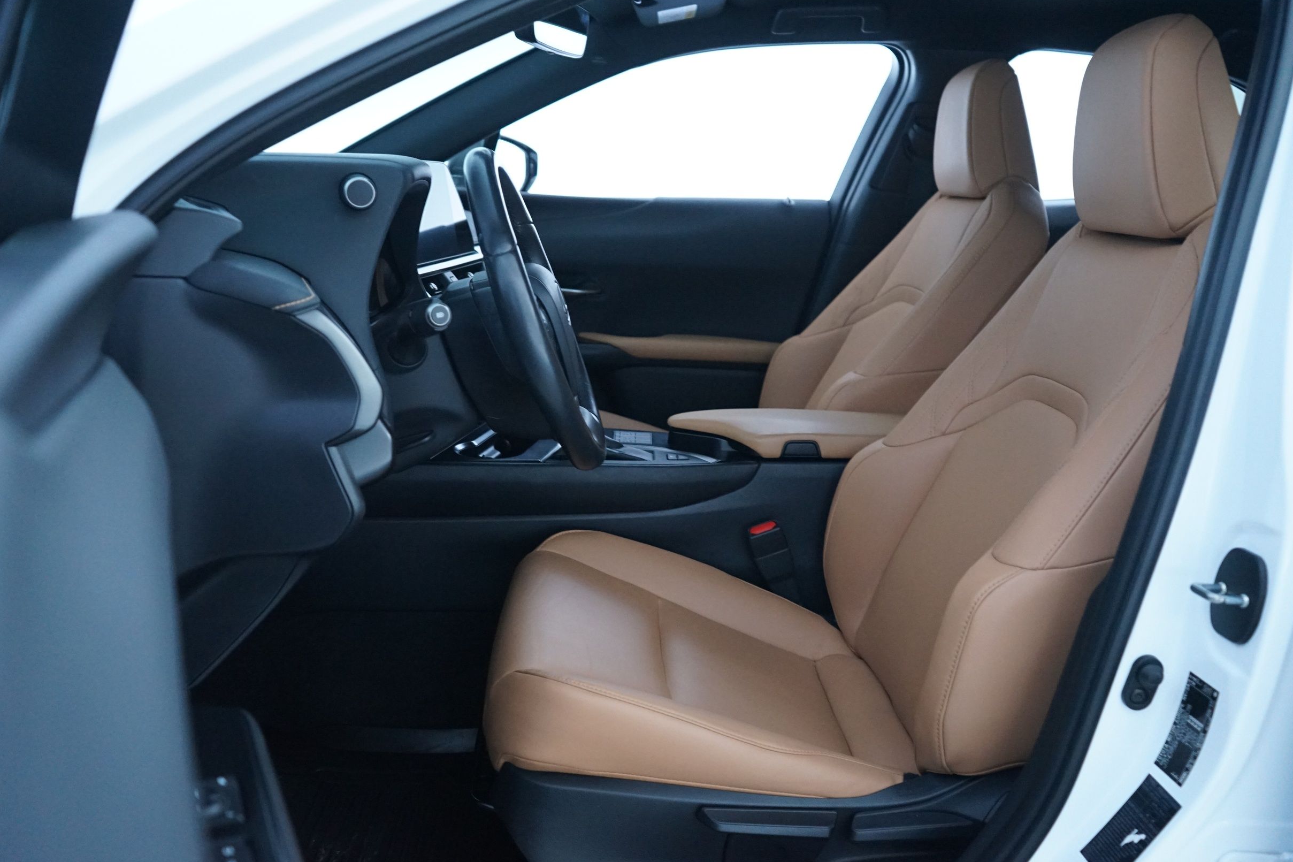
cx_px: 651
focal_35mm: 30
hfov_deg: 61.9
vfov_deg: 43.6
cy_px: 422
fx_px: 1077
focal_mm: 29
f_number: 4
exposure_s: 1/13
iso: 4000
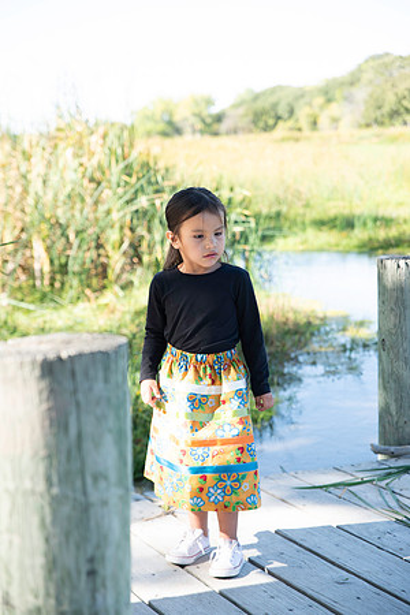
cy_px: 308
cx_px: 205
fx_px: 1127
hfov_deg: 20.6
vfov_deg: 30.5
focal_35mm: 66
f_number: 3.2
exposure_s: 1/125
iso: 80
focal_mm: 66
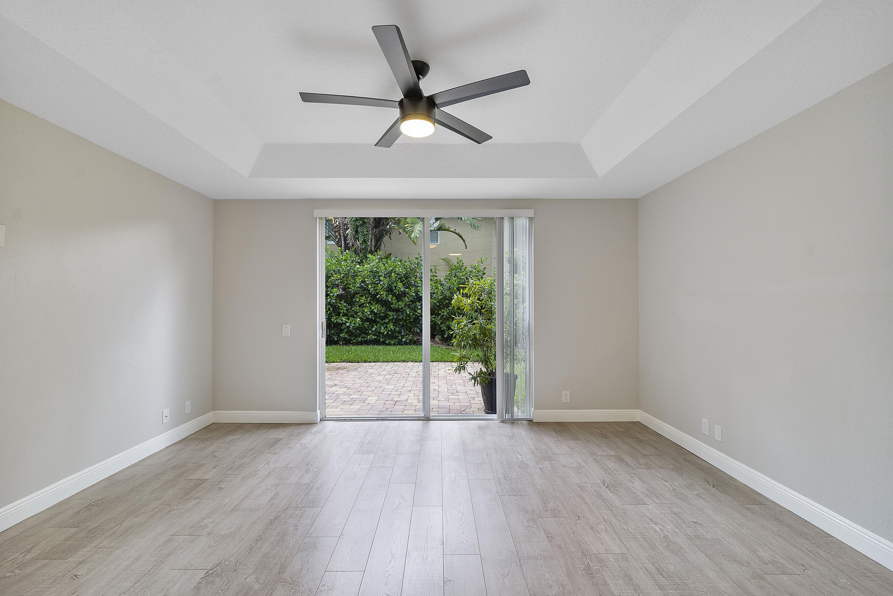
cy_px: 298
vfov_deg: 77.3
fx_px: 372
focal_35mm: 15
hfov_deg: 100.4
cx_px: 446
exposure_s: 1/5
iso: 160
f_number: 11
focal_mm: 10
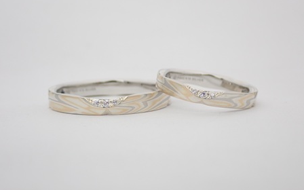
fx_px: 679
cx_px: 152
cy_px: 96
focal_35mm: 82
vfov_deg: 15.9
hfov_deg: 25.2
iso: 200
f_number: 4.1
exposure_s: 1/125
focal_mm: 13.65
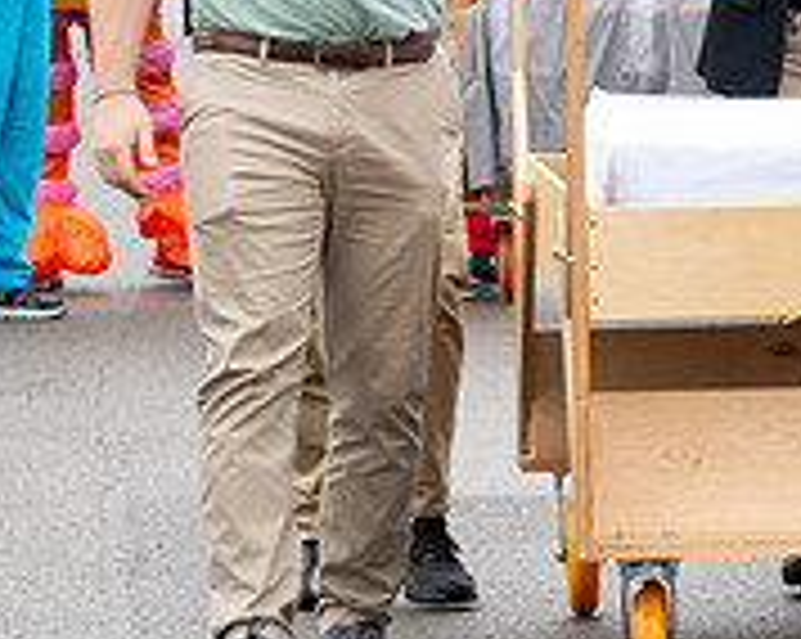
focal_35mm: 453
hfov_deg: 4.3
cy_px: -3
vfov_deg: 3.4
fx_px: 10727
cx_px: 1215
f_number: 10
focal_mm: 135
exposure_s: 1/160
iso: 640
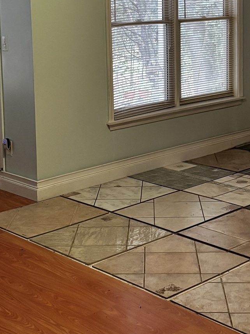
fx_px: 674
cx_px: 137
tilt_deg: -7.5
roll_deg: +1.0
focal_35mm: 70
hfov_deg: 21.0
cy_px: 77
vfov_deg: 27.3
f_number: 1.6
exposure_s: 1/40
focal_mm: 5.96
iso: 500
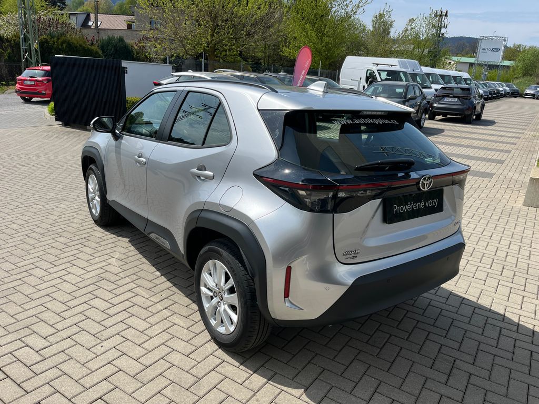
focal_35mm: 26
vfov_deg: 53.1
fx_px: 405
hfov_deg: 67.3
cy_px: 202
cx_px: 270
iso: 50
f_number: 1.6
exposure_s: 1/3521
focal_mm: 5.1
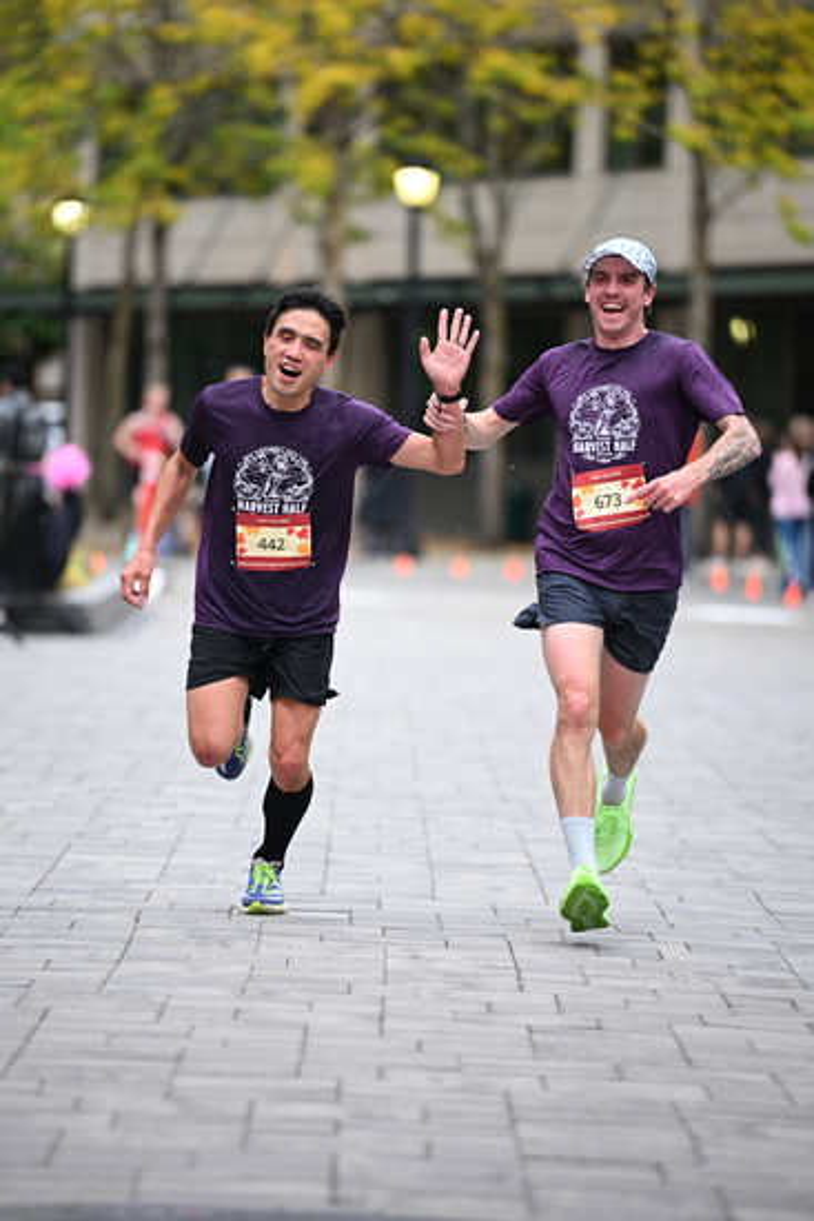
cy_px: 610
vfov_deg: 10.3
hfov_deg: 6.9
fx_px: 6779
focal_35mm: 200
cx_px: 407
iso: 1250
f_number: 2.8
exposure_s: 1/1250
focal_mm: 200
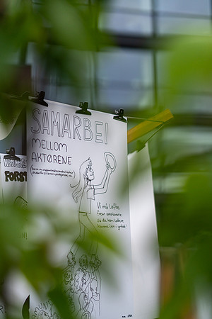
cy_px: 160
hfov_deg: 16.1
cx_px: 106
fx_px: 751
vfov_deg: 23.9
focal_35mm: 85
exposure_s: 1/3200
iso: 250
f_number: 1.4
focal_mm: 85
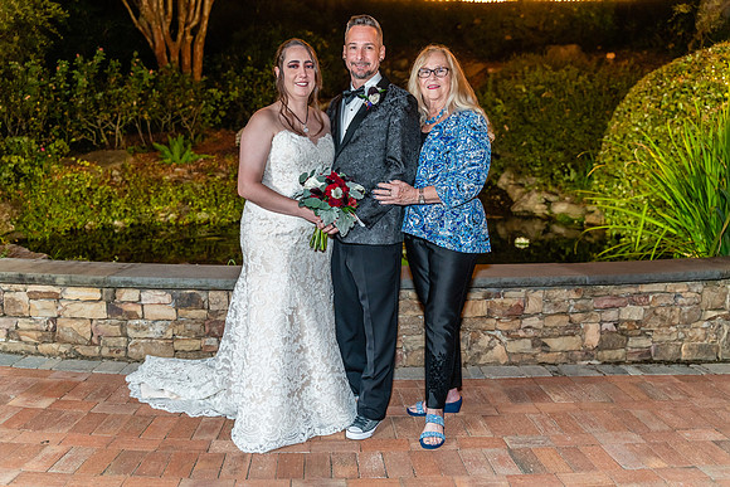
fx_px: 710
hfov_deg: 54.4
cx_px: 365
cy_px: 244
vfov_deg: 37.9
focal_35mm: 35
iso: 1000
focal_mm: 35
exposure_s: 1/60
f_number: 2.8
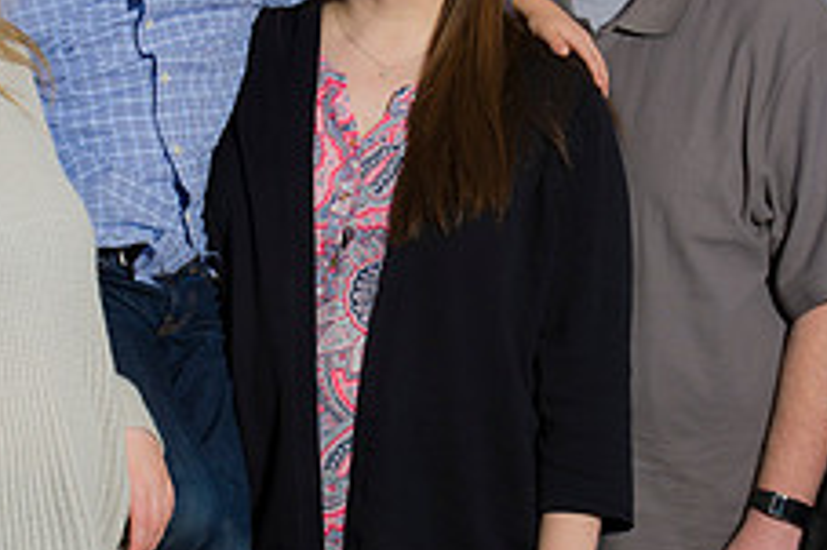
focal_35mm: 179
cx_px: 357
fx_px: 4109
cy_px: 255
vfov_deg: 7.7
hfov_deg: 11.5
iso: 160
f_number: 8
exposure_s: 1/160
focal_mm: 70
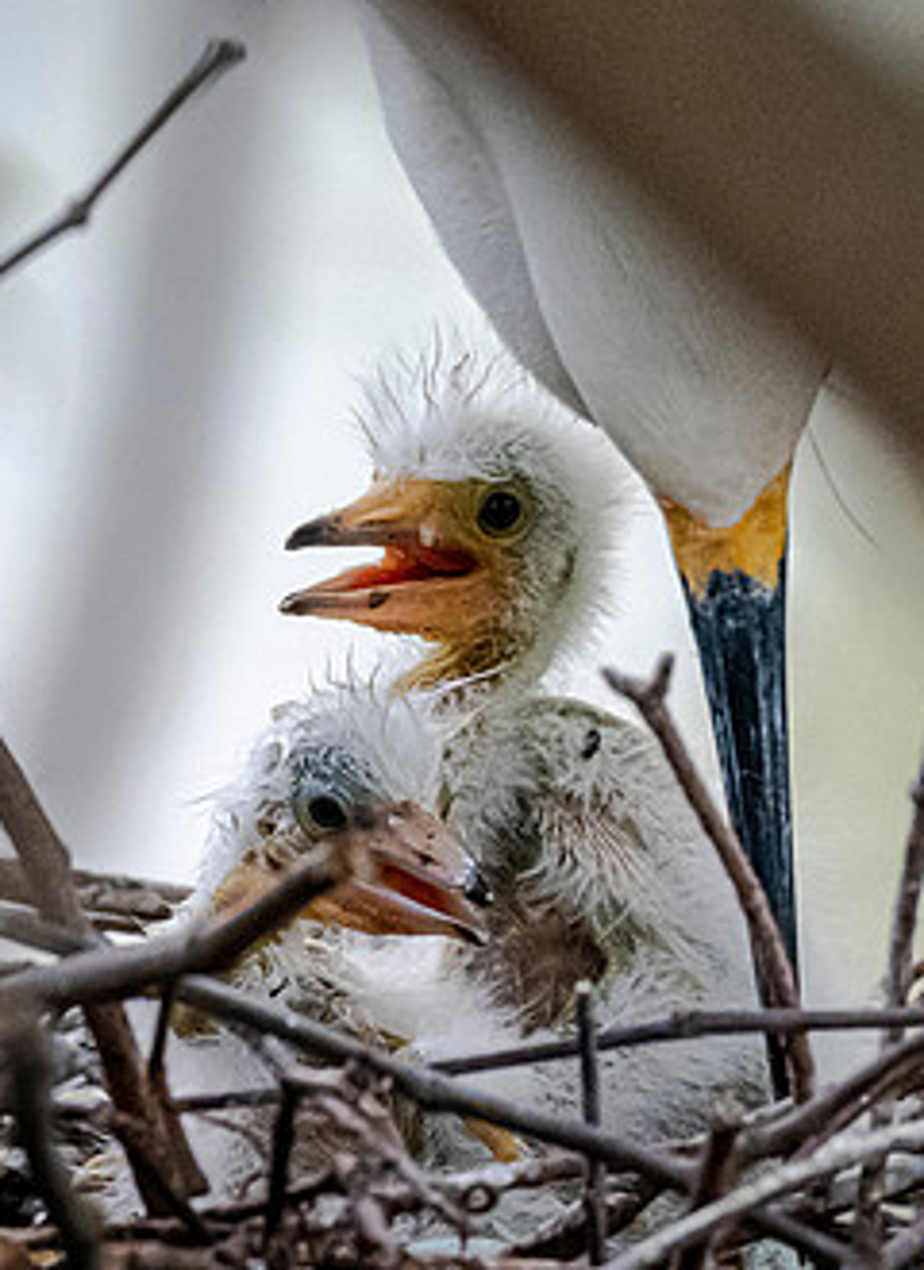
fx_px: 47452
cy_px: 862
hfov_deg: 1.1
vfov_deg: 1.5
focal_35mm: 1307
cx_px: 597
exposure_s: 1/2500
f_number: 9
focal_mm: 390
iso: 5000
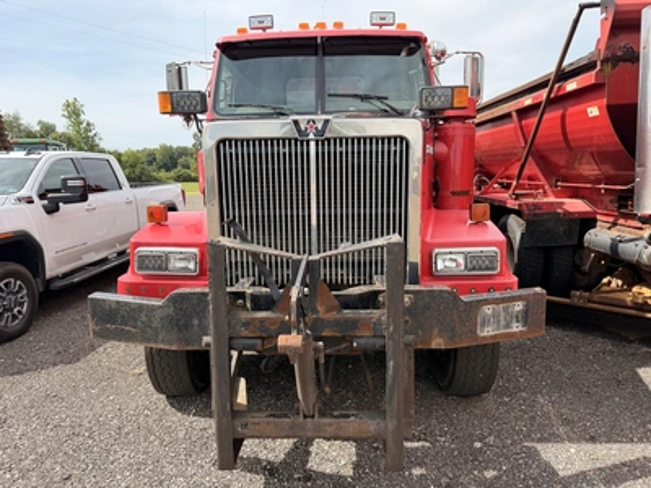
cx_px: 326
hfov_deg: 71.6
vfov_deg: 56.8
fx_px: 451
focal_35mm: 24
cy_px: 244
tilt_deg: -7.3
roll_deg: +1.2
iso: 100
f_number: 1.78
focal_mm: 6.76
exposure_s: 1/2445
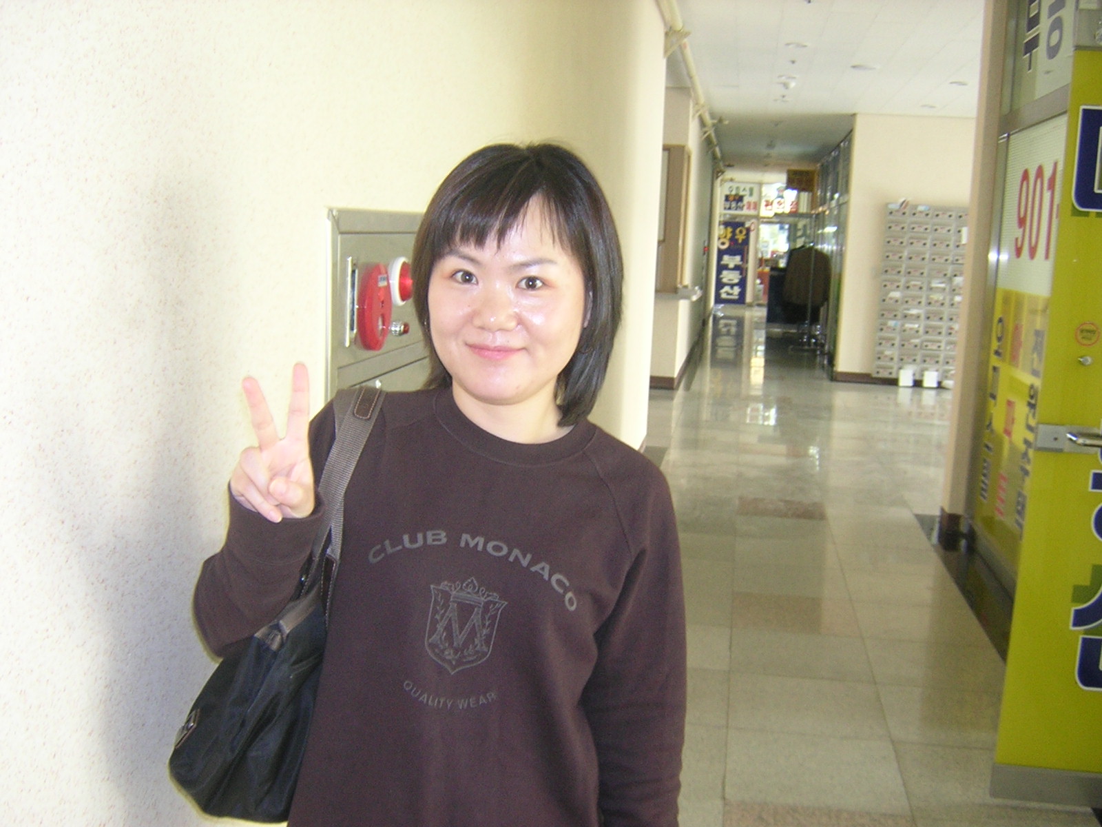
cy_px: 414
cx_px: 551
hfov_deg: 51.4
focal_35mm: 36
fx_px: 1146
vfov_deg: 39.7
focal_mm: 4.7
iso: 248
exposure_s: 1/30.4
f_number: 2.6
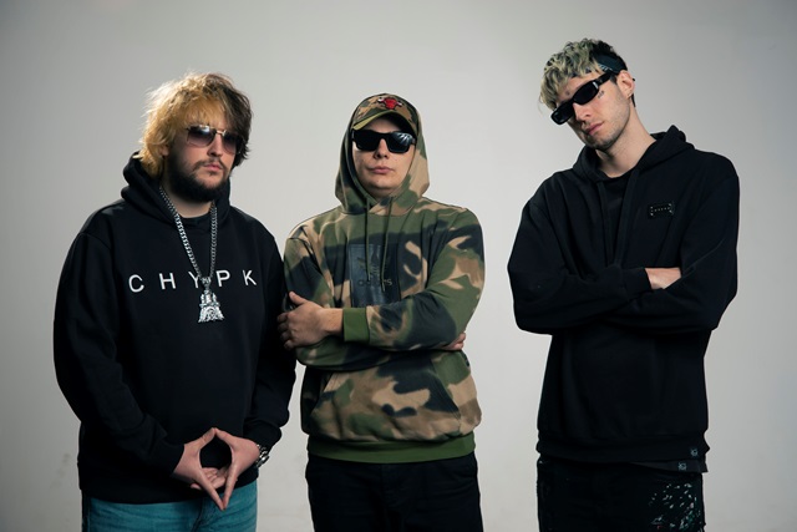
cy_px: 266
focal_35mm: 60
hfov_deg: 33.4
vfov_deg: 22.6
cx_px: 398
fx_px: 1329
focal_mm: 60
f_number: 4
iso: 100
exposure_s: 1/100
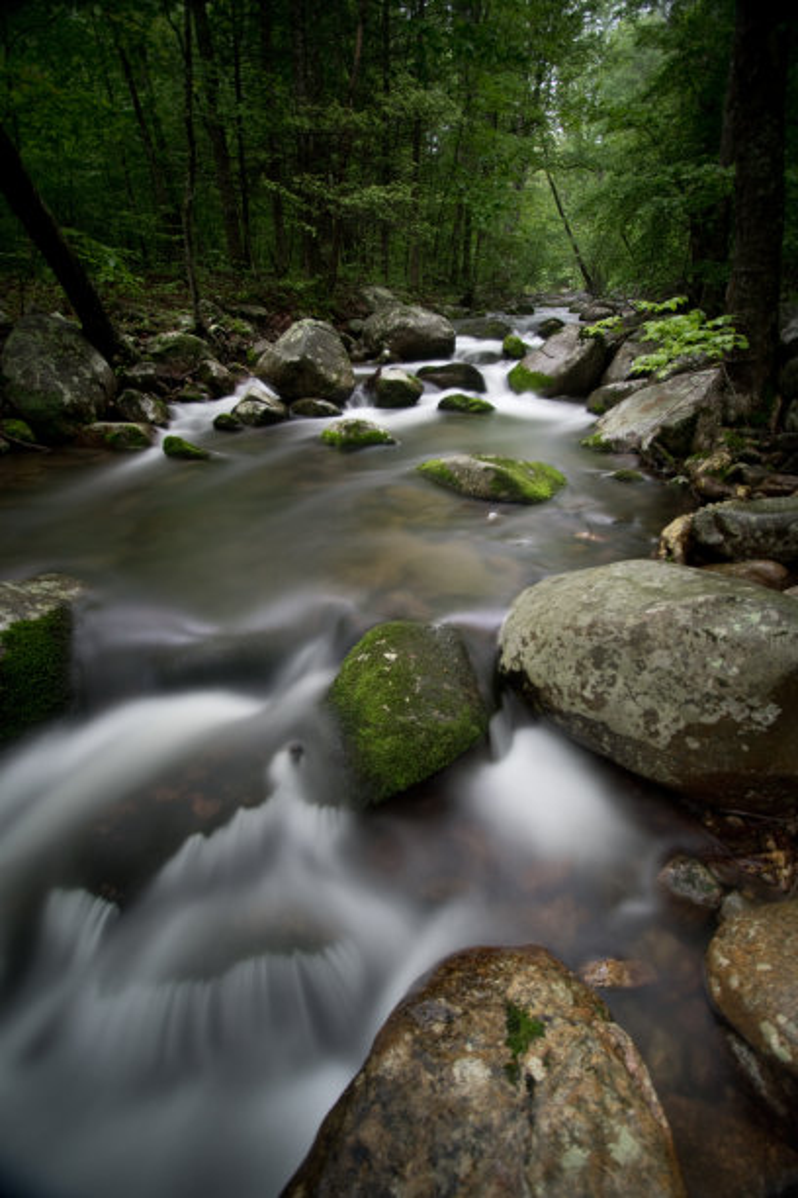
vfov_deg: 100.4
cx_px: 399
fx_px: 499
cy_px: 599
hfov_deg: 77.3
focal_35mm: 15
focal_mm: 10
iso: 100
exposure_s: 30
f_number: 4.5
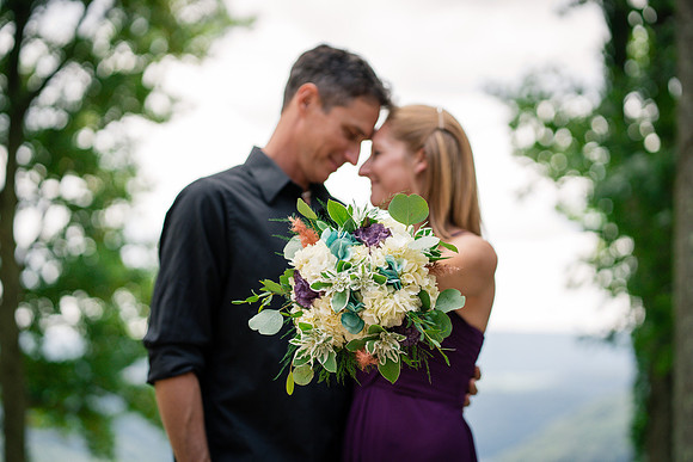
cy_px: 231
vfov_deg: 16.1
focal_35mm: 85
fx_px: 1637
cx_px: 346
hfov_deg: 23.9
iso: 800
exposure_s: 1/2500
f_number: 2.8
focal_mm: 85
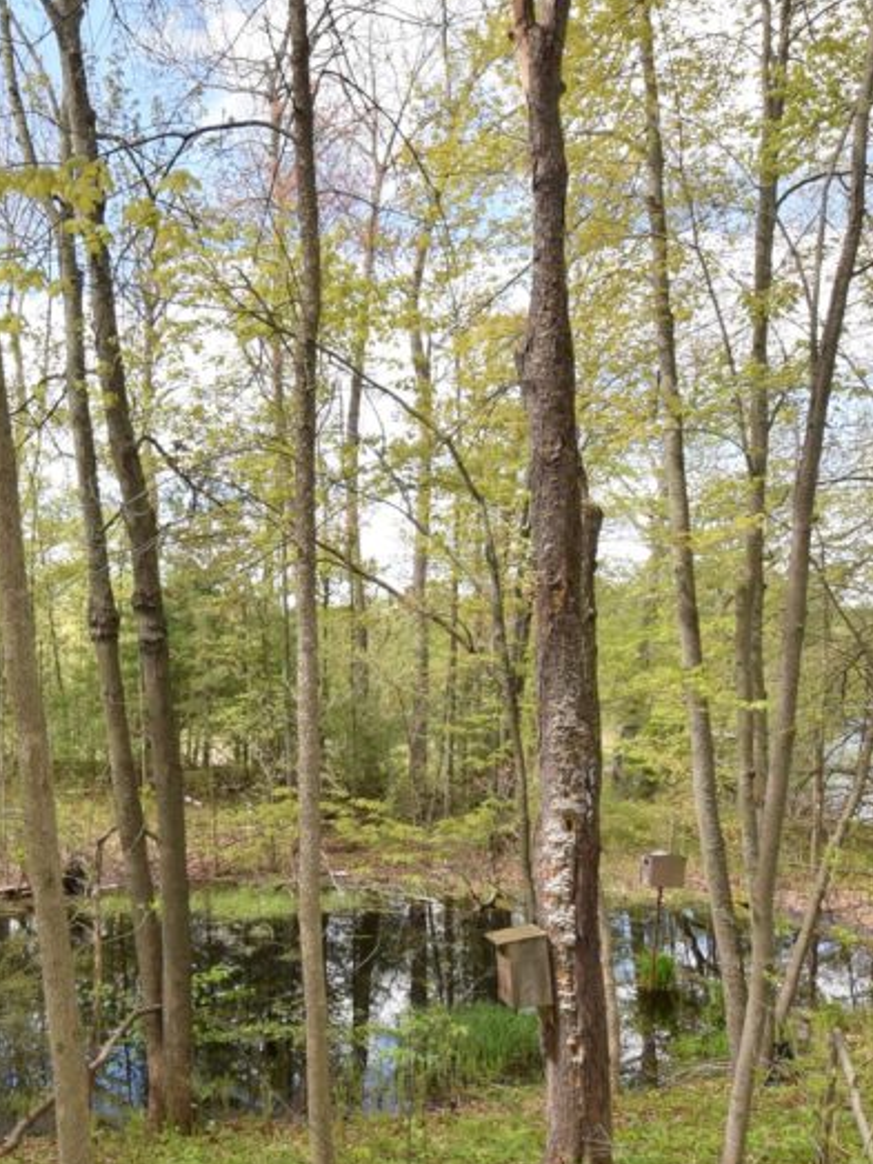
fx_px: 1110
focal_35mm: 33
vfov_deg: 54.3
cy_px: 766
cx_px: 184
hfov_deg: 41.3
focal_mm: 10
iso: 320
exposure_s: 1/200
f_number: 10
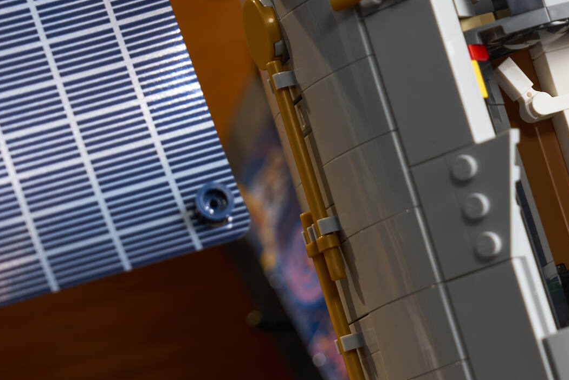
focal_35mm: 160
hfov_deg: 12.7
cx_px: 567
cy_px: 129
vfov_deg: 8.6
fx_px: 2529
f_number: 4.5
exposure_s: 1/60
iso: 250
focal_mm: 70
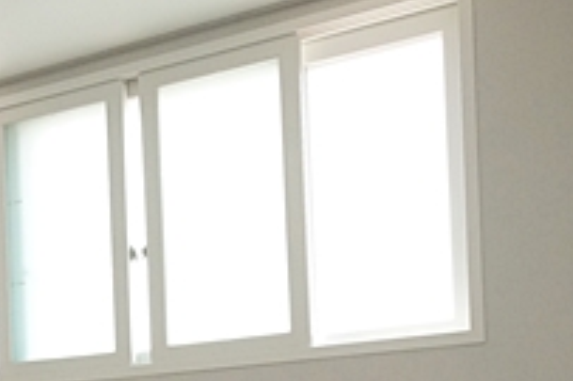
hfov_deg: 32.8
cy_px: 494
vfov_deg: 20.9
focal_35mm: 59
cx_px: 96
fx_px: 938
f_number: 9
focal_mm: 10
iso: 800
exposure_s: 1/60
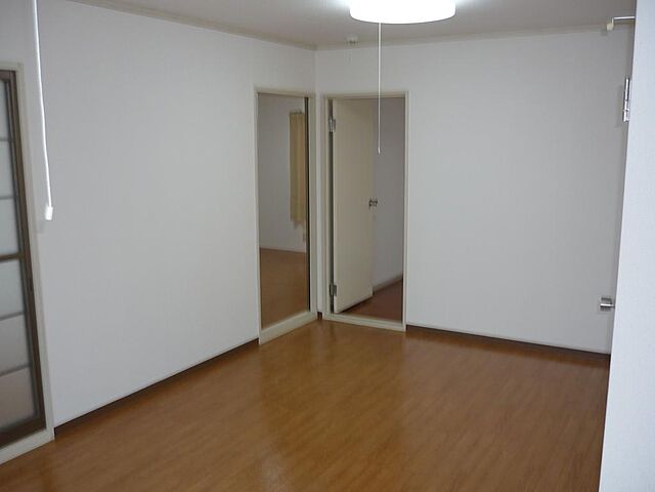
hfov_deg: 55.4
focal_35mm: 33
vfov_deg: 42.9
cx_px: 328
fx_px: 624
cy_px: 246
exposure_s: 1/30
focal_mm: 5.5
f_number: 2.8
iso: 100
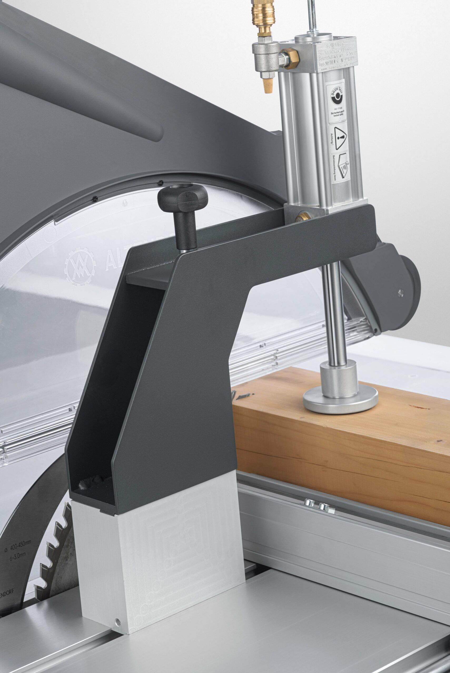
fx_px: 1611
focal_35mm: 86
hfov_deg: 15.9
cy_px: 336
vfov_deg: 23.6
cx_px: 225
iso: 100
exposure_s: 1/125
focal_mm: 86
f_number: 4.5
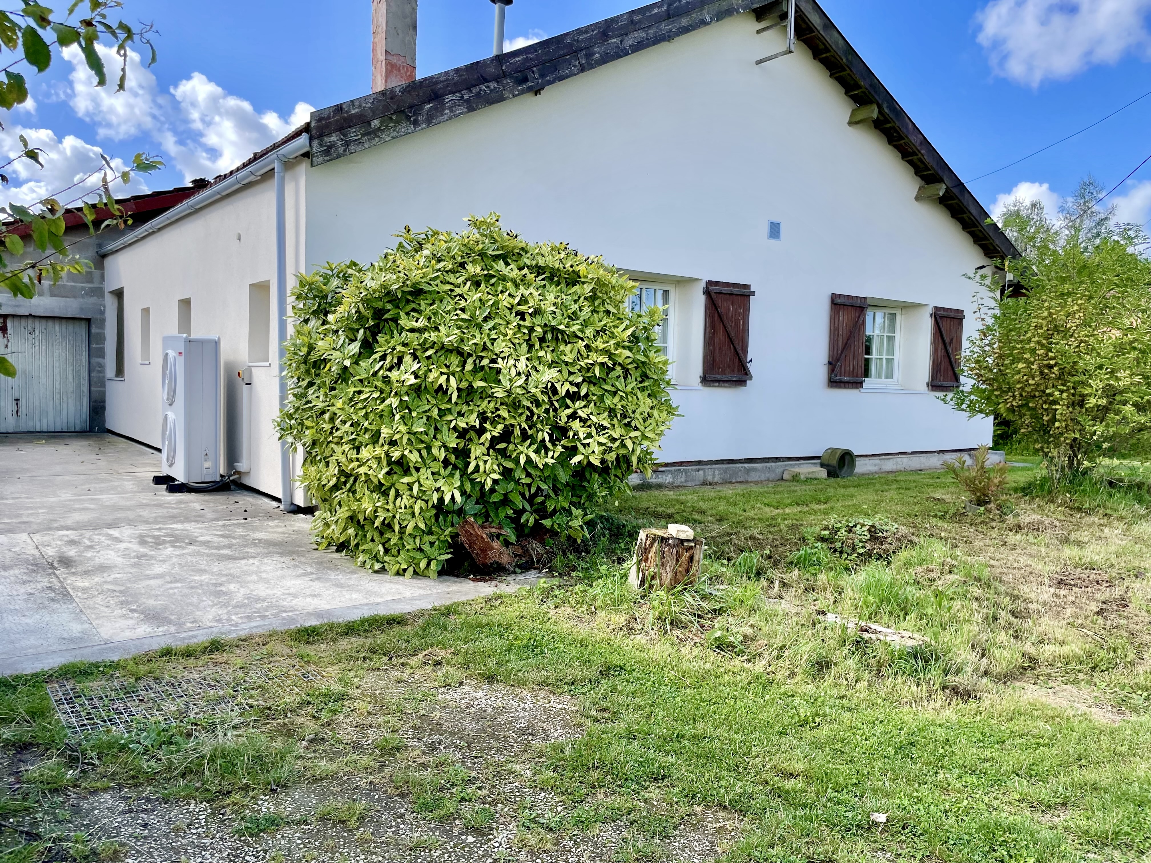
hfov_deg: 67.3
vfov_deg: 53.1
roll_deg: -1.1
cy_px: 432
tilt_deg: -3.0
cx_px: 576
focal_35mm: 26
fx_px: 865
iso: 32
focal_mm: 4.2
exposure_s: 1/1103
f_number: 1.6
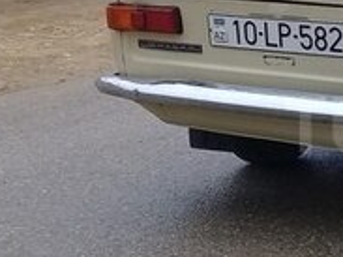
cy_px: 125
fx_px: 1109
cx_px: 476
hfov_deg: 16.4
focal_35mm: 112
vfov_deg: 13.2
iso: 50
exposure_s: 1/262
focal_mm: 3.3
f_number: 2.2
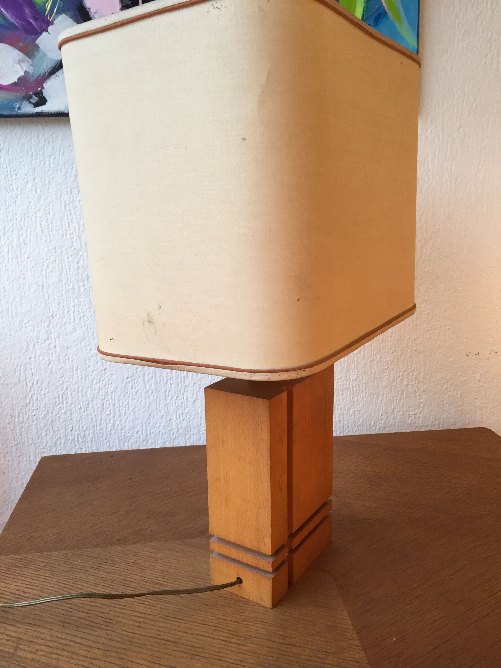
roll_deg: +0.9
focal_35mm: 29
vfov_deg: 61.7
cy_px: 334
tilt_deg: -13.4
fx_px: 560
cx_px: 250
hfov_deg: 48.2
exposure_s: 1/33
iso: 64
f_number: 2.2
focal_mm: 4.15
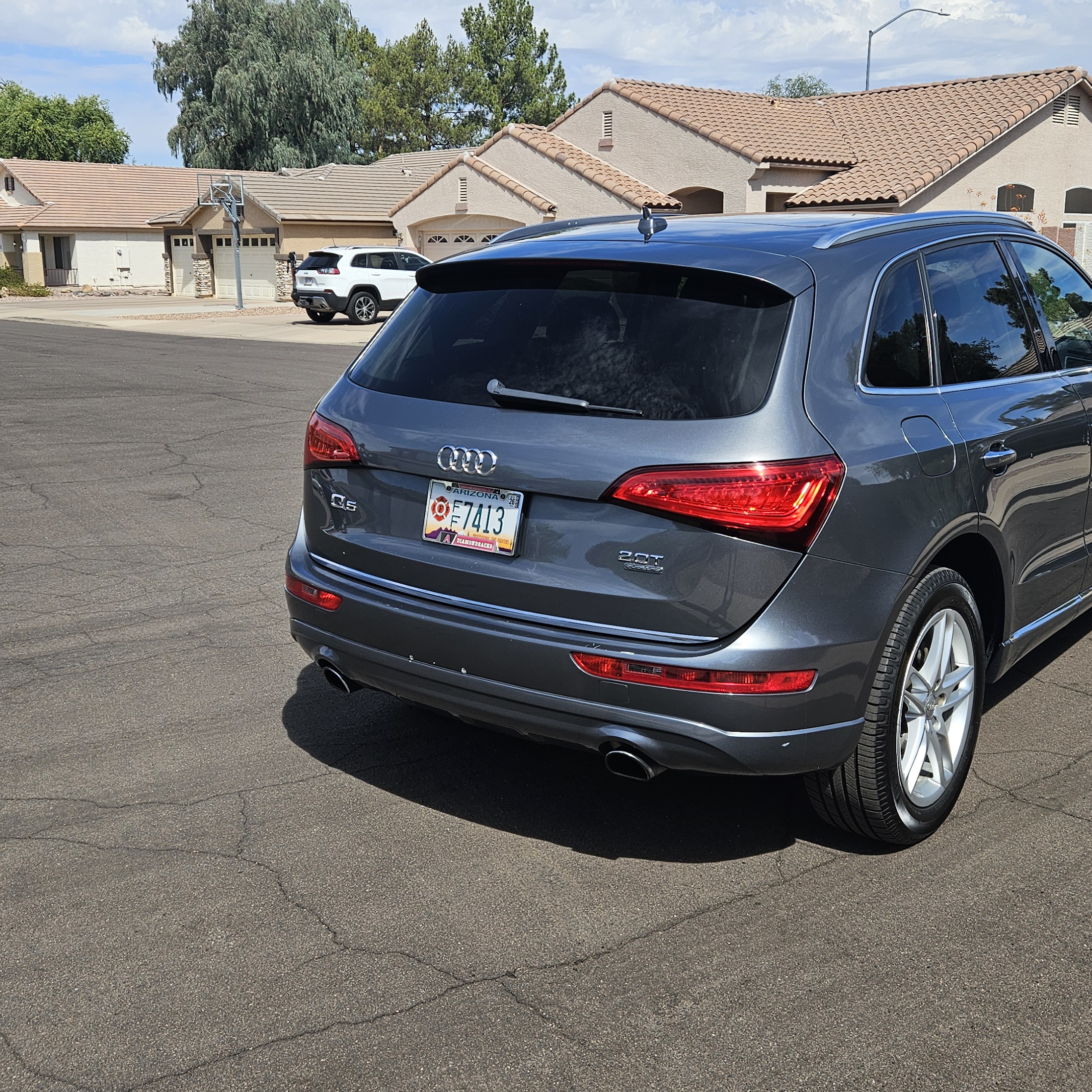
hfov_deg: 44.9
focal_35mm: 37
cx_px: 598
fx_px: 1321
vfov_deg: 44.9
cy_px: 487
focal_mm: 5.4
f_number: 1.8
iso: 25
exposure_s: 1/1946
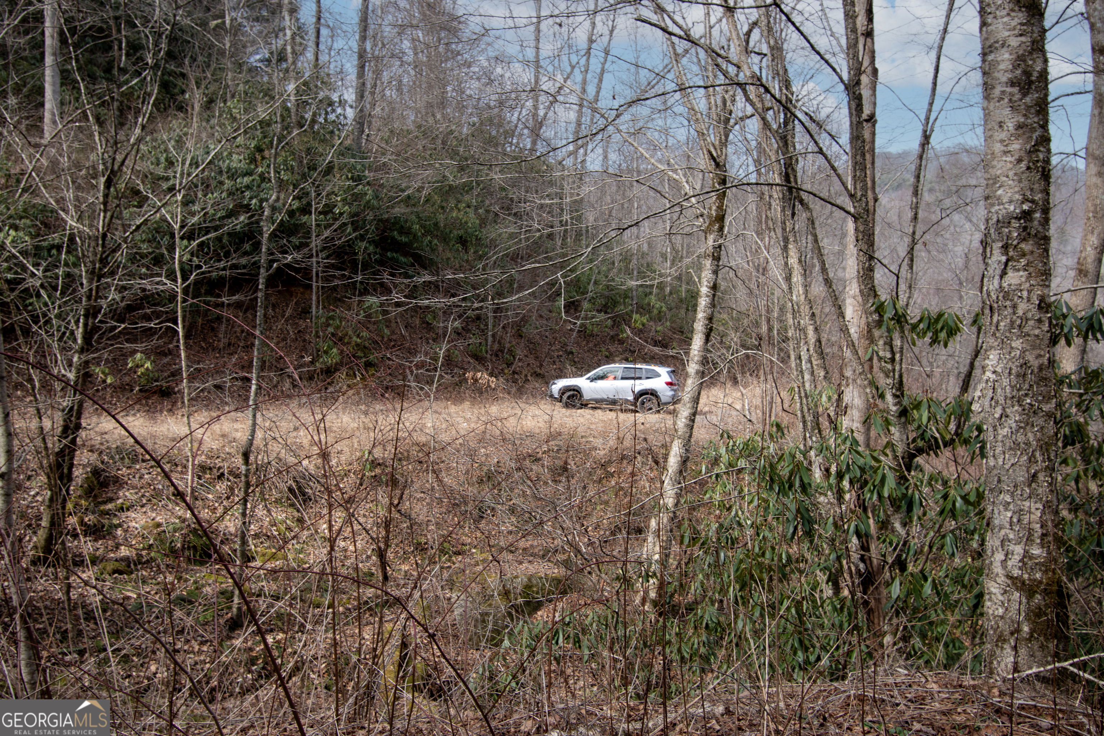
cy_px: 368
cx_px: 552
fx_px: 920
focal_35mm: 30
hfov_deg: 61.9
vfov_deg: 43.6
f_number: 6.3
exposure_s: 1/160
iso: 125
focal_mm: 20
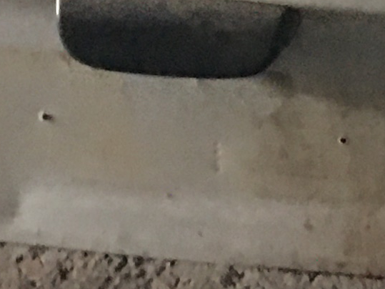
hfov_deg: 8.7
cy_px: -576
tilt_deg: -21.4
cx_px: 732
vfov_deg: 6.3
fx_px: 2413
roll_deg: -2.7
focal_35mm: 217
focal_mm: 4.15
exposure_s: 1/4
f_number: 2.2
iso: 100
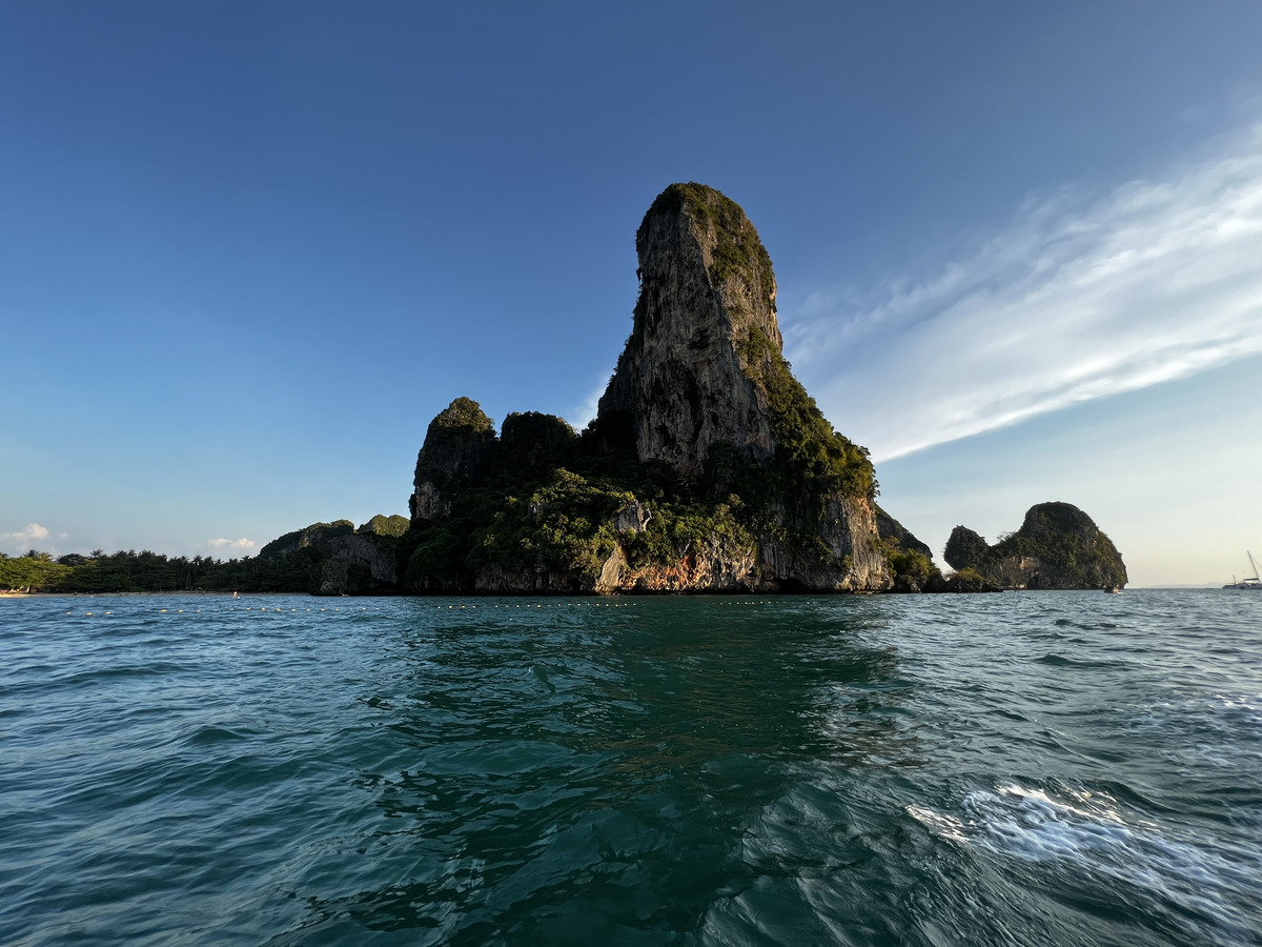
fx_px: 474
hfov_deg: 106.2
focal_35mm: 13
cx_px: 631
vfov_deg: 89.9
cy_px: 474
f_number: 1.8
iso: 32
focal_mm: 1.57
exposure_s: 1/398
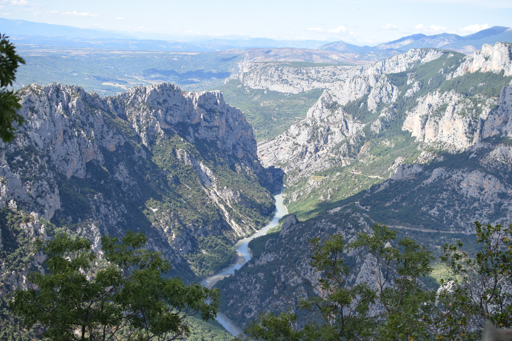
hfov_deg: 37.9
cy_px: 170
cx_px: 256
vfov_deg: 25.8
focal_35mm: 52
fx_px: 747
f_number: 3.2
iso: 200
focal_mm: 35
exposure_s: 1/1600
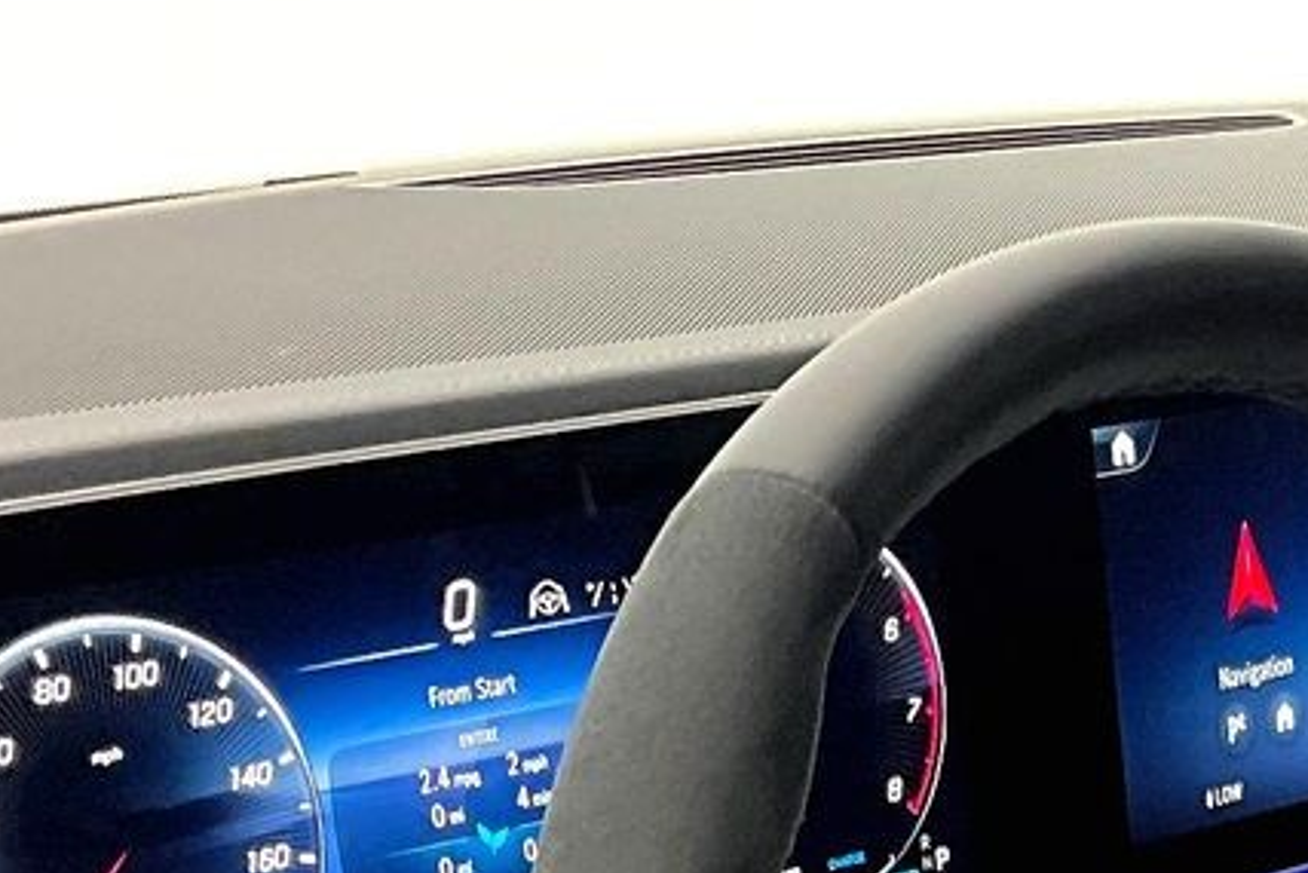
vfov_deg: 11.6
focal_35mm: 113
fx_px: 4107
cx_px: 1342
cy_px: 1299
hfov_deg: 17.6
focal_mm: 3
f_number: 1.8
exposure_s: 1/40
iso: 320
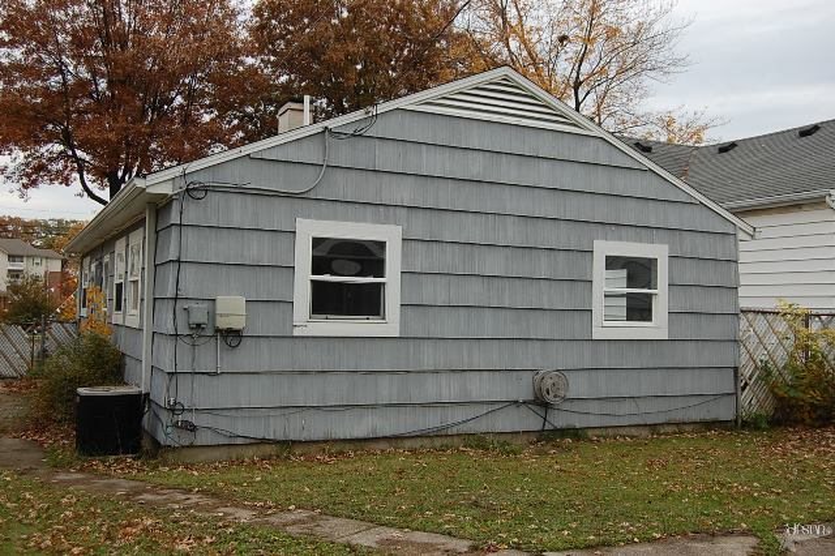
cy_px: 278
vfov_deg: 36.8
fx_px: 835
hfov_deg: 53.2
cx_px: 418
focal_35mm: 36
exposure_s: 1/125
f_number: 5.6
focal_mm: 24
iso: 200
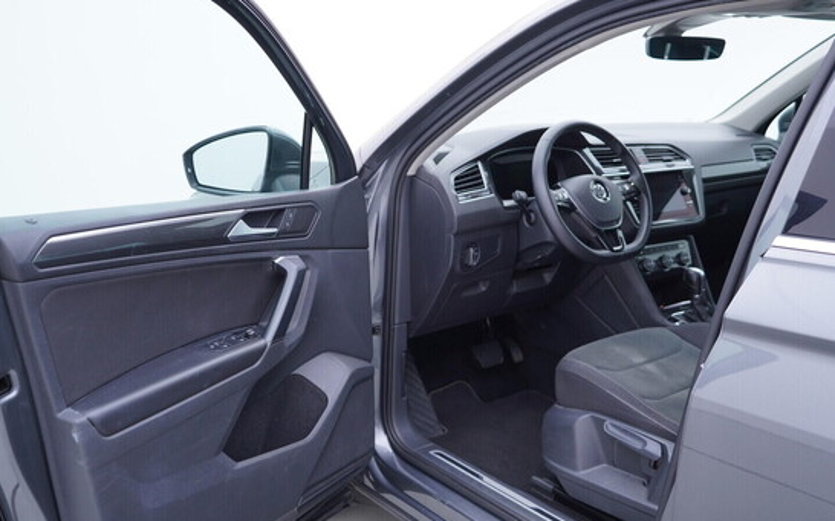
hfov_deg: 52.8
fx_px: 842
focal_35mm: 37
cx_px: 419
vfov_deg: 34.4
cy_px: 271
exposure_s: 1/40
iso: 125
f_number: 2.8
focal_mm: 24
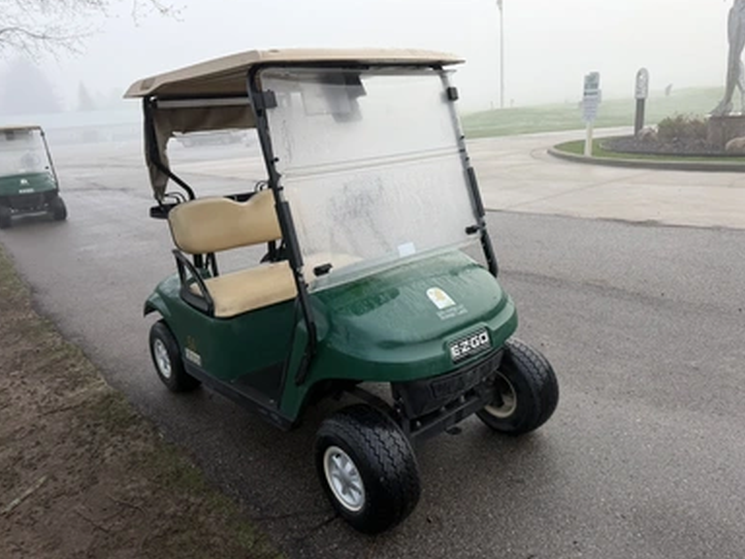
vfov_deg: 54.9
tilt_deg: -10.7
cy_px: 278
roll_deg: -1.2
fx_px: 538
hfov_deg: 69.4
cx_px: 363
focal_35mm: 25
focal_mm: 6.76
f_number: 1.78
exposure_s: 1/445
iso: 80
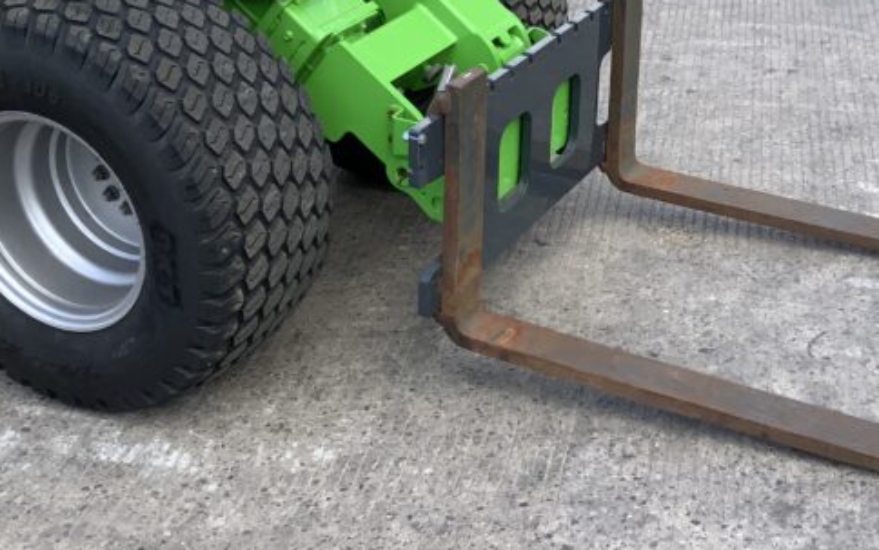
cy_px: 183
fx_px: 1558
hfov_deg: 31.1
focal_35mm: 65
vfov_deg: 20.0
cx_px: 634
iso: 16
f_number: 1.8
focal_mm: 3
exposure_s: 1/700
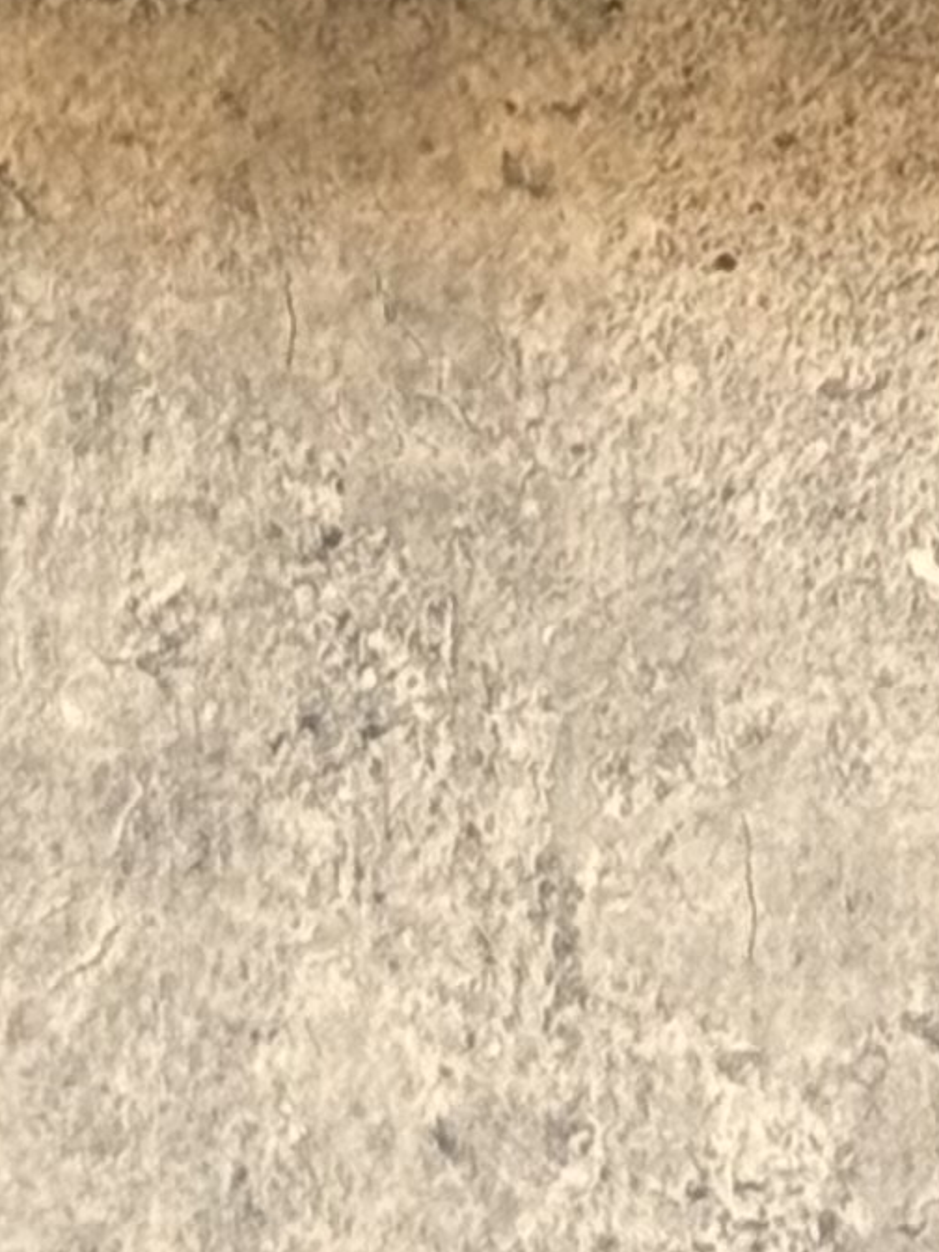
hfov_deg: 5.1
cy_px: -2234
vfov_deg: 6.4
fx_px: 10416
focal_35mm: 288
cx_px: 1189
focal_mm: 6.76
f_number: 1.78
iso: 100
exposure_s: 1/1133
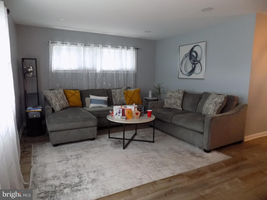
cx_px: 134
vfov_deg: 58.9
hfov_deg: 73.9
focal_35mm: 23
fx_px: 177
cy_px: 100
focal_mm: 4
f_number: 3.1
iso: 400
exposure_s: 1/20
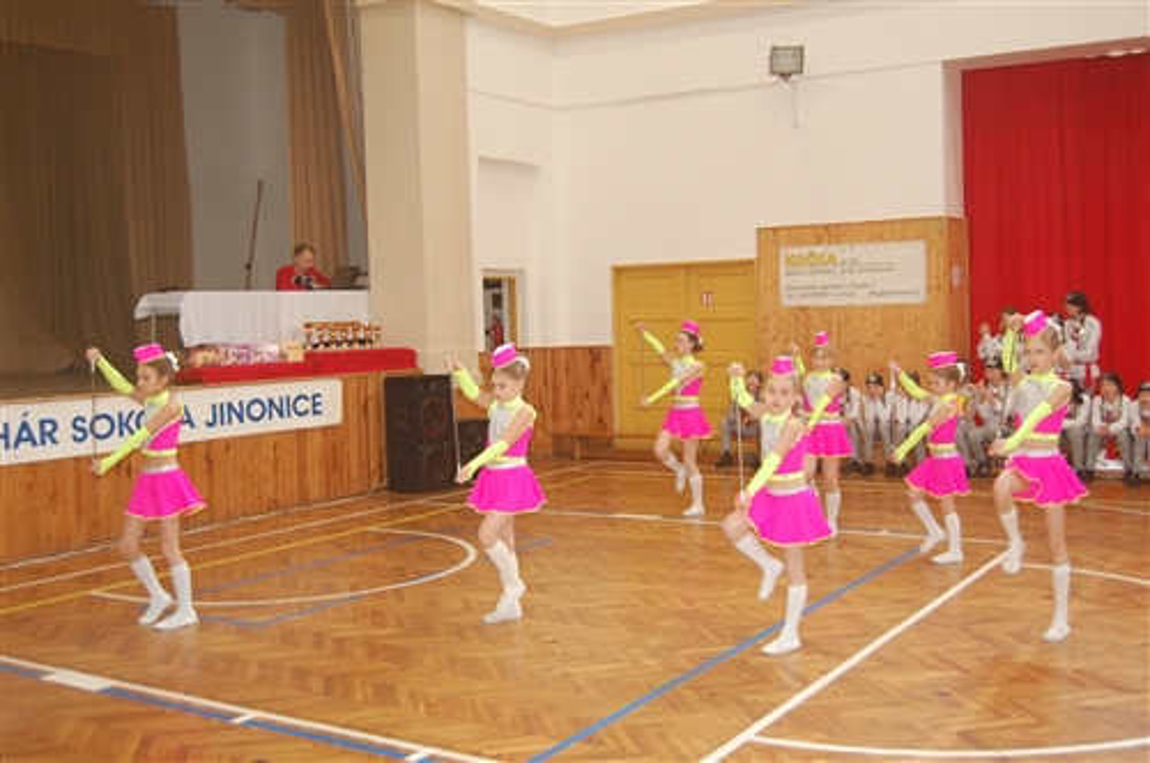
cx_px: 575
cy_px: 382
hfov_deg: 49.6
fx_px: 1244
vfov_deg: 34.1
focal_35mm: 39
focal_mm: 26
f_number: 4.2
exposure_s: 1/60
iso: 560
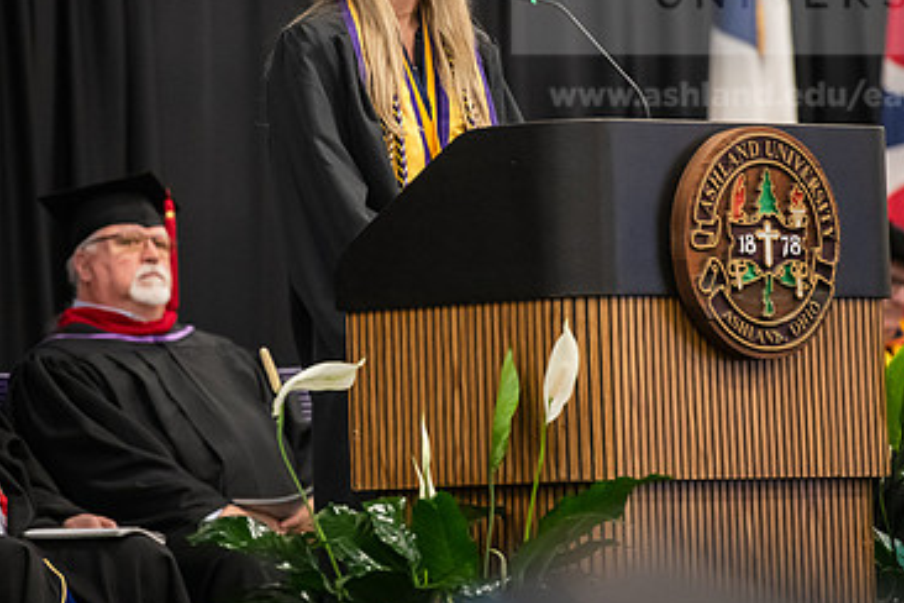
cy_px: 147
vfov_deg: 4.3
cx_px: 437
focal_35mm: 317
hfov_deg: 6.5
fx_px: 7960
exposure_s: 1/200
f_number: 3.2
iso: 3200
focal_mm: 200
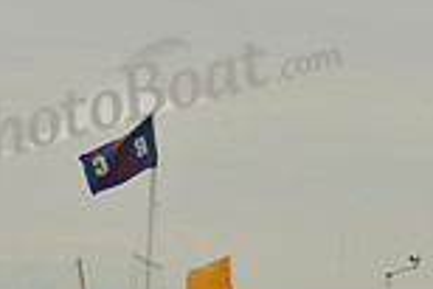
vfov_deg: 5.2
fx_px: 3166
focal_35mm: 263
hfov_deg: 7.8
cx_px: 489
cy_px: 462
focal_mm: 70
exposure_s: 1/5000
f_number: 5
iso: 400
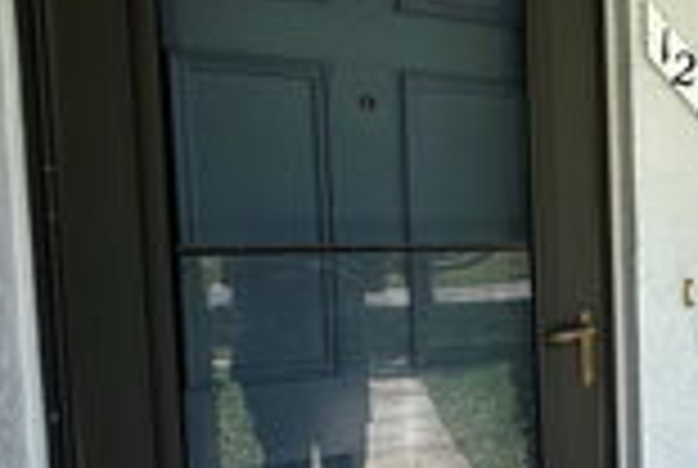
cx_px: 849
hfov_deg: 36.5
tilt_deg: -2.7
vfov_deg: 33.4
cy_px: 279
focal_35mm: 40
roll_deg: +0.2
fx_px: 777
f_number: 2.2
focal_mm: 2.22
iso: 40
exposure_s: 1/308
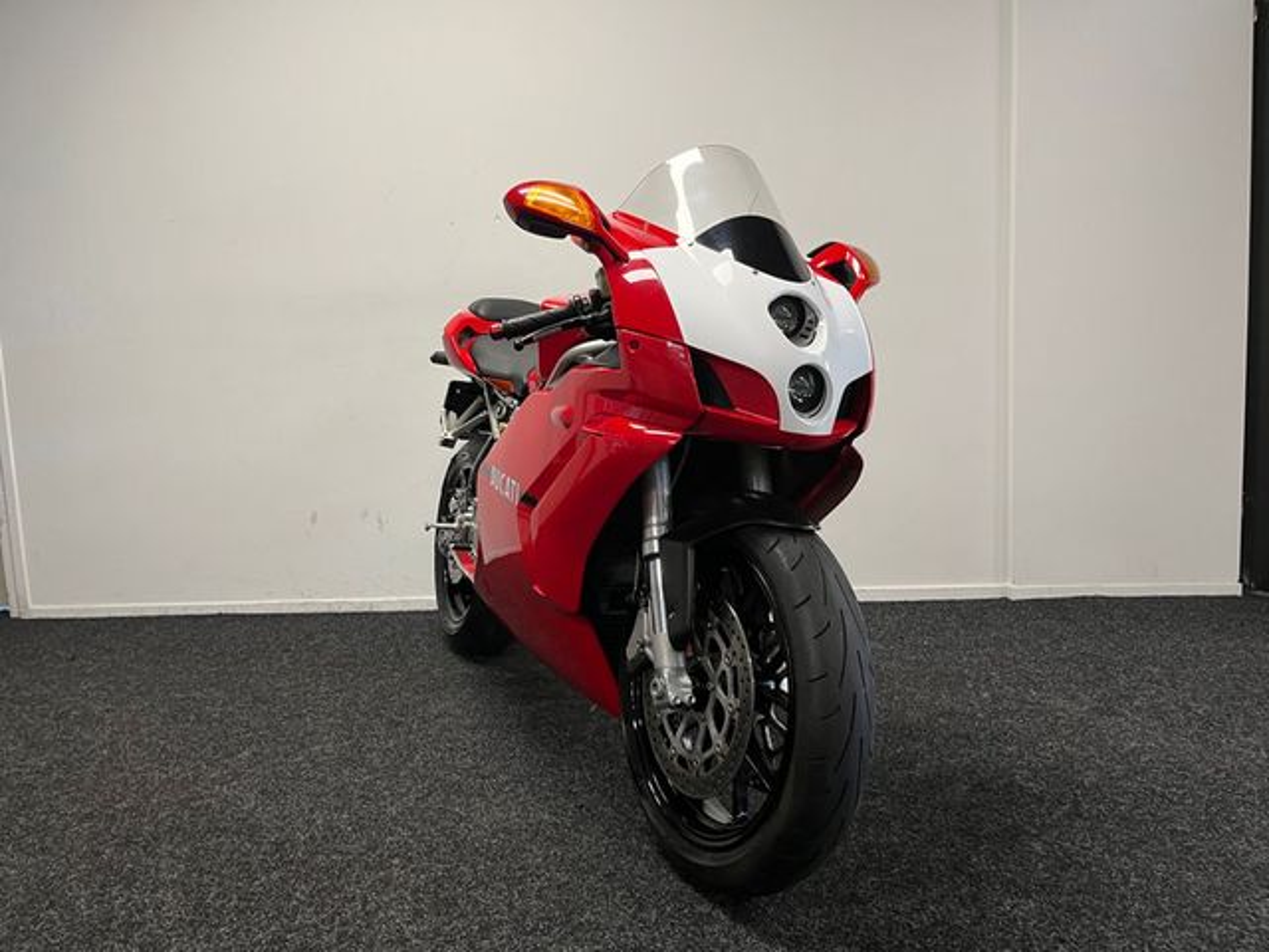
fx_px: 953
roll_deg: +3.2
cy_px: 476
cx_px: 634
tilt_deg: -4.5
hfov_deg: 67.3
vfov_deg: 53.1
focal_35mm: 26
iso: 64
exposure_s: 1/50
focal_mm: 5.1
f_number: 1.6
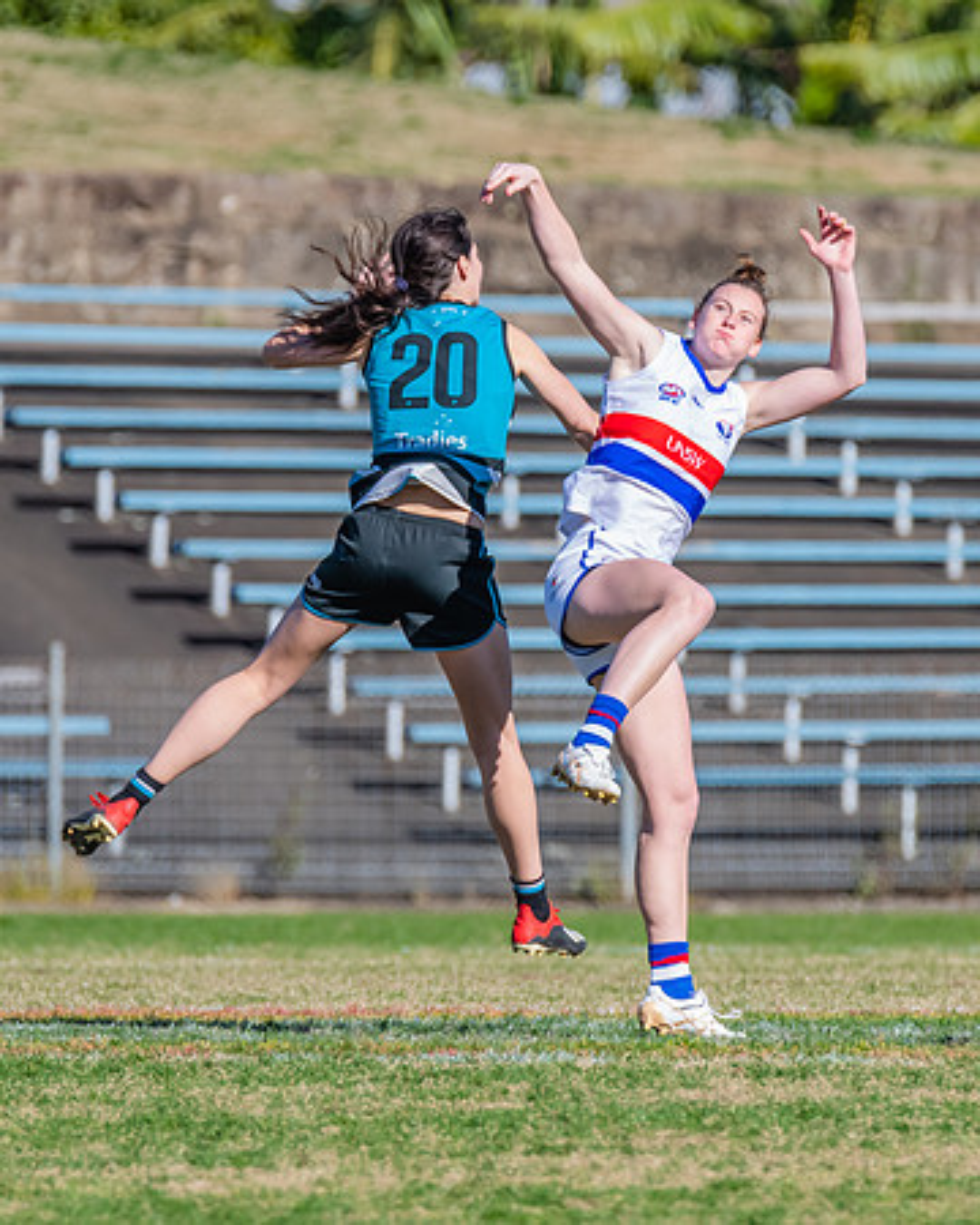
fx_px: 39927
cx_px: 536
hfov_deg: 1.4
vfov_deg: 1.8
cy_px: 467
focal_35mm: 1101
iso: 800
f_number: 9
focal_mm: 600
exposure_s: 1/1600
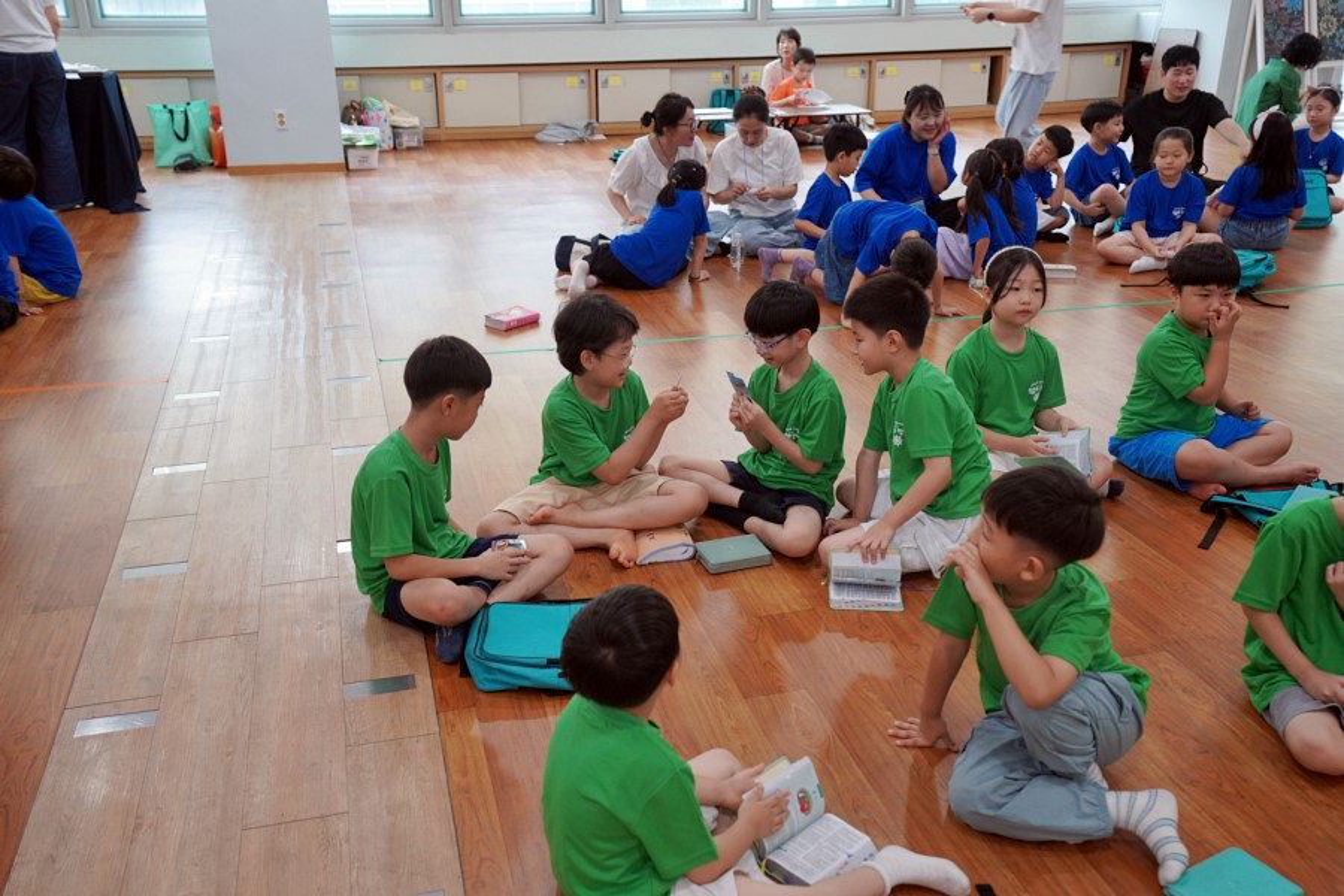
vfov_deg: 37.9
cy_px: 448
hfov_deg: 54.4
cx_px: 672
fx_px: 1307
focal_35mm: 35
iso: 1250
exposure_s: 1/160
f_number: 4
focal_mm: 35
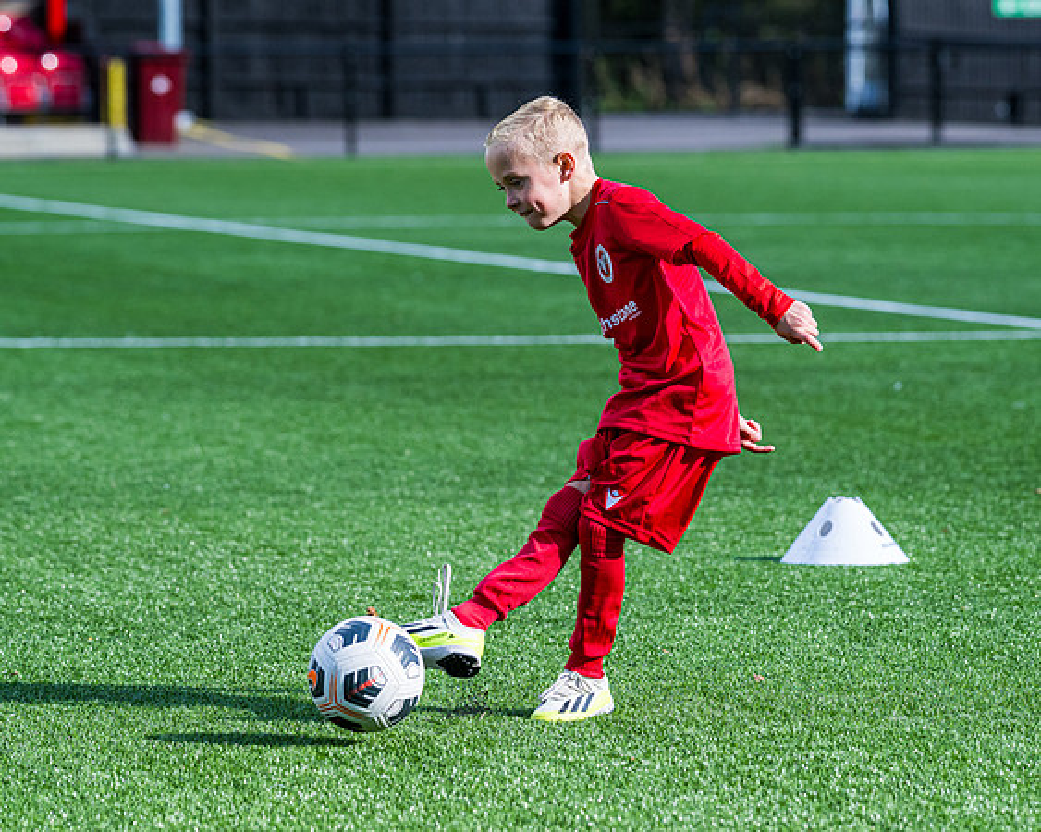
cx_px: 545
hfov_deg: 8.3
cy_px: 255
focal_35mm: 233
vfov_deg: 6.6
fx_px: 7184
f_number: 4
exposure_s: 1/2000
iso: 400
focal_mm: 135
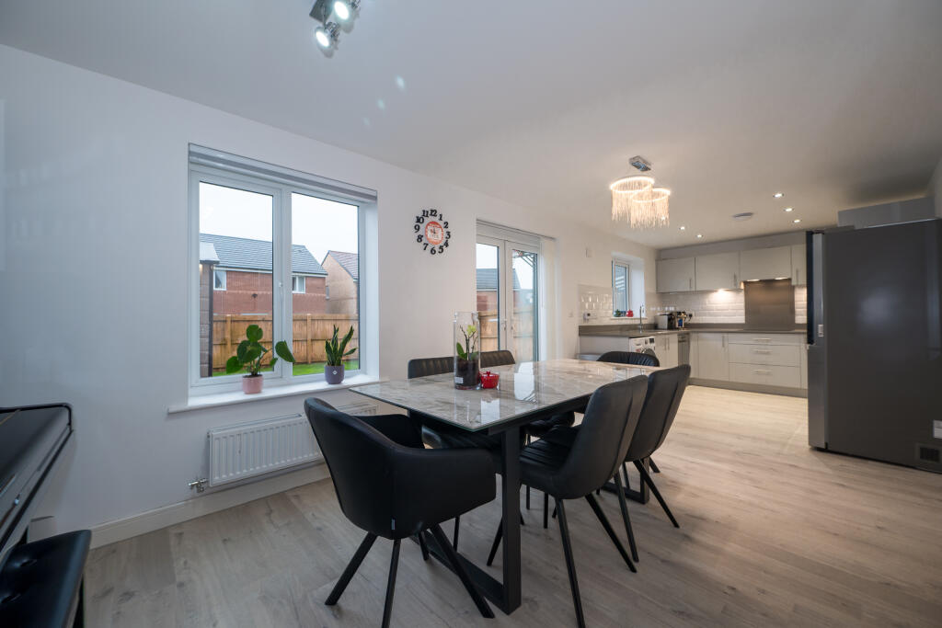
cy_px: 314
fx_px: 366
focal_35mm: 14
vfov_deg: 81.2
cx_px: 471
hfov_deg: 104.2
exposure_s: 1/2
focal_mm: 14
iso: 100
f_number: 8
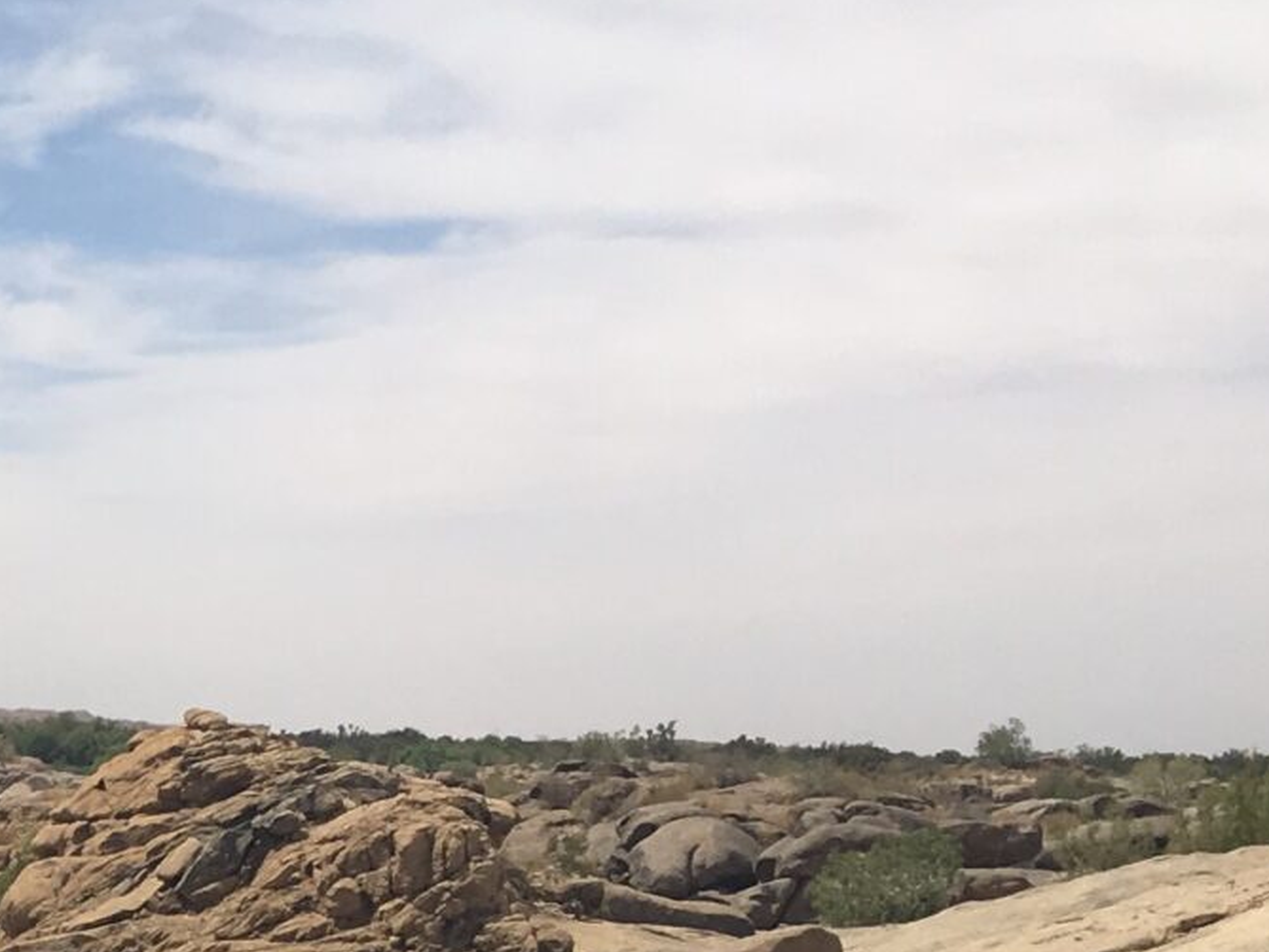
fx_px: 4070
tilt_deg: -10.5
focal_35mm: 111
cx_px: -859
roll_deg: -2.0
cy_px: 1536
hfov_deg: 15.7
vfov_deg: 12.5
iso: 25
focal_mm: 4.15
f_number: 2.2
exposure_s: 1/2747
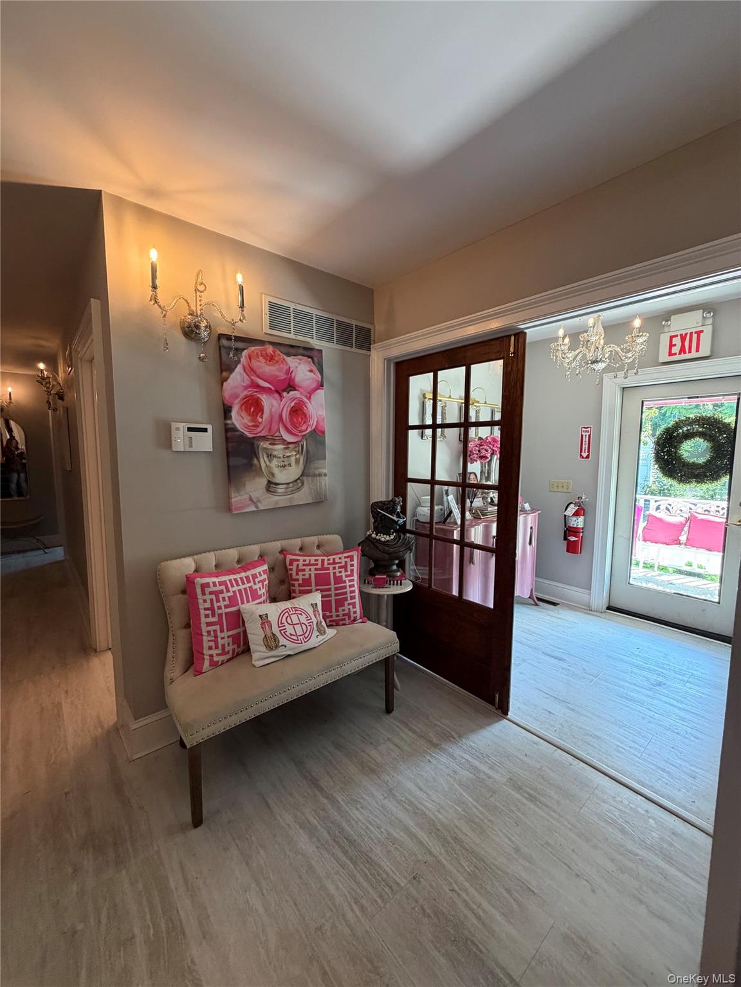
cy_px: 494
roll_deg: +0.2
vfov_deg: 102.1
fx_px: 400
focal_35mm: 14
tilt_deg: -6.3
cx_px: 370
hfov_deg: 85.7
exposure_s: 1/60
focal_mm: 2.22
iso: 250
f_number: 2.2
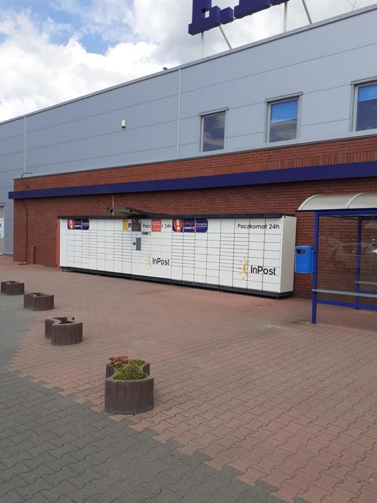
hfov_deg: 48.2
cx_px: 179
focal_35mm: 29
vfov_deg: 61.6
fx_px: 421
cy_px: 264
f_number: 1.9
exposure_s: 1/1529
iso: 40
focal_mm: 3.6
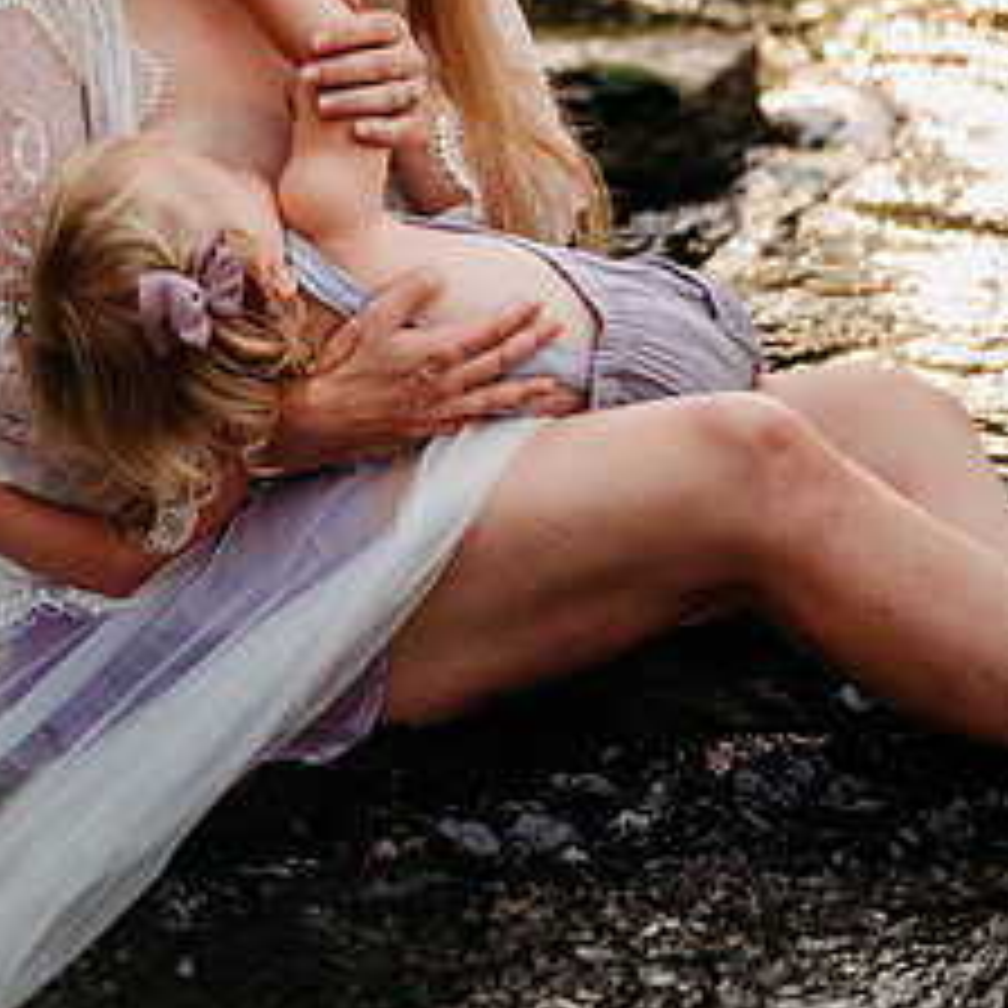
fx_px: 3492
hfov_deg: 16.4
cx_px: 346
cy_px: 54
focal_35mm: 106
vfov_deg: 16.2
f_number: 2.8
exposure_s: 1/1000
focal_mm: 62
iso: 500
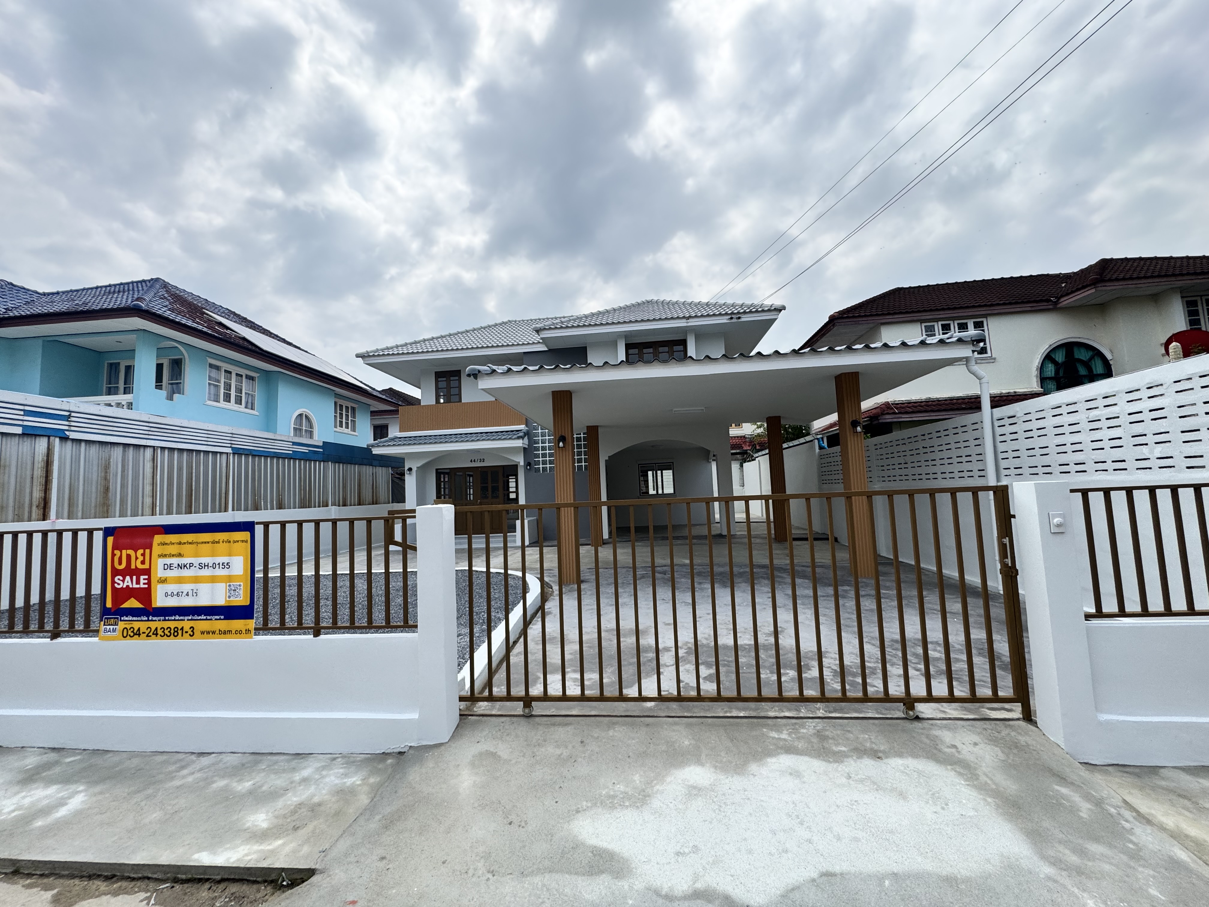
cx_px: 604
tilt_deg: +5.8
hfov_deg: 102.1
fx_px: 489
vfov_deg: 85.7
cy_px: 454
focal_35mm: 14
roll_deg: +3.2
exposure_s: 1/1880
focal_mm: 2.22
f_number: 2.2
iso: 50
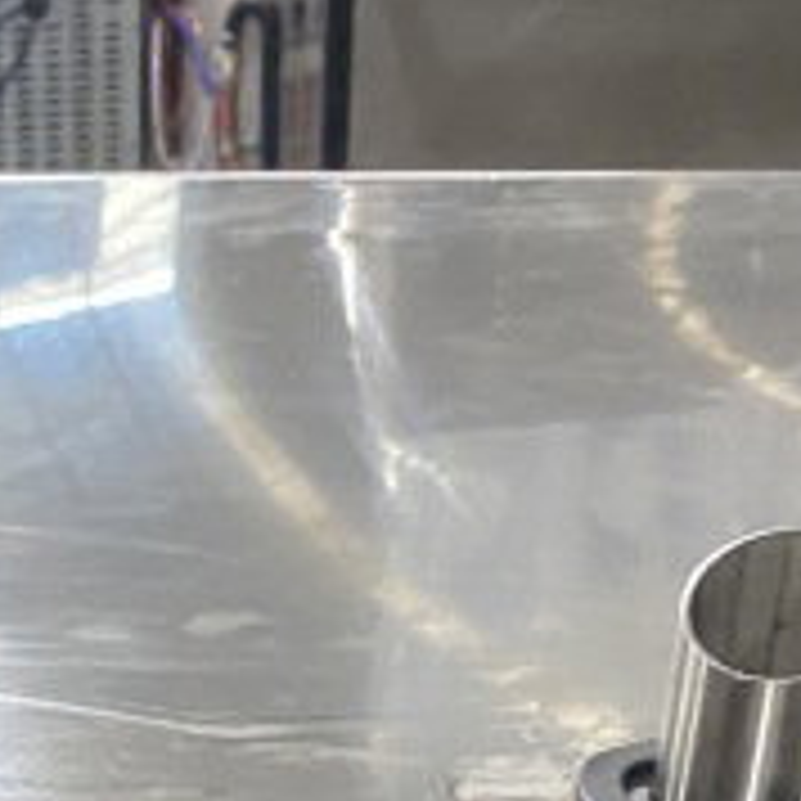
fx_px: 2749
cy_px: 1811
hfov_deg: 16.0
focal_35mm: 105
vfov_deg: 13.2
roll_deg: +0.8
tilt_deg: -33.9
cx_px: -153
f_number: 1.8
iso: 400
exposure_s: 1/60
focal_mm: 4.25
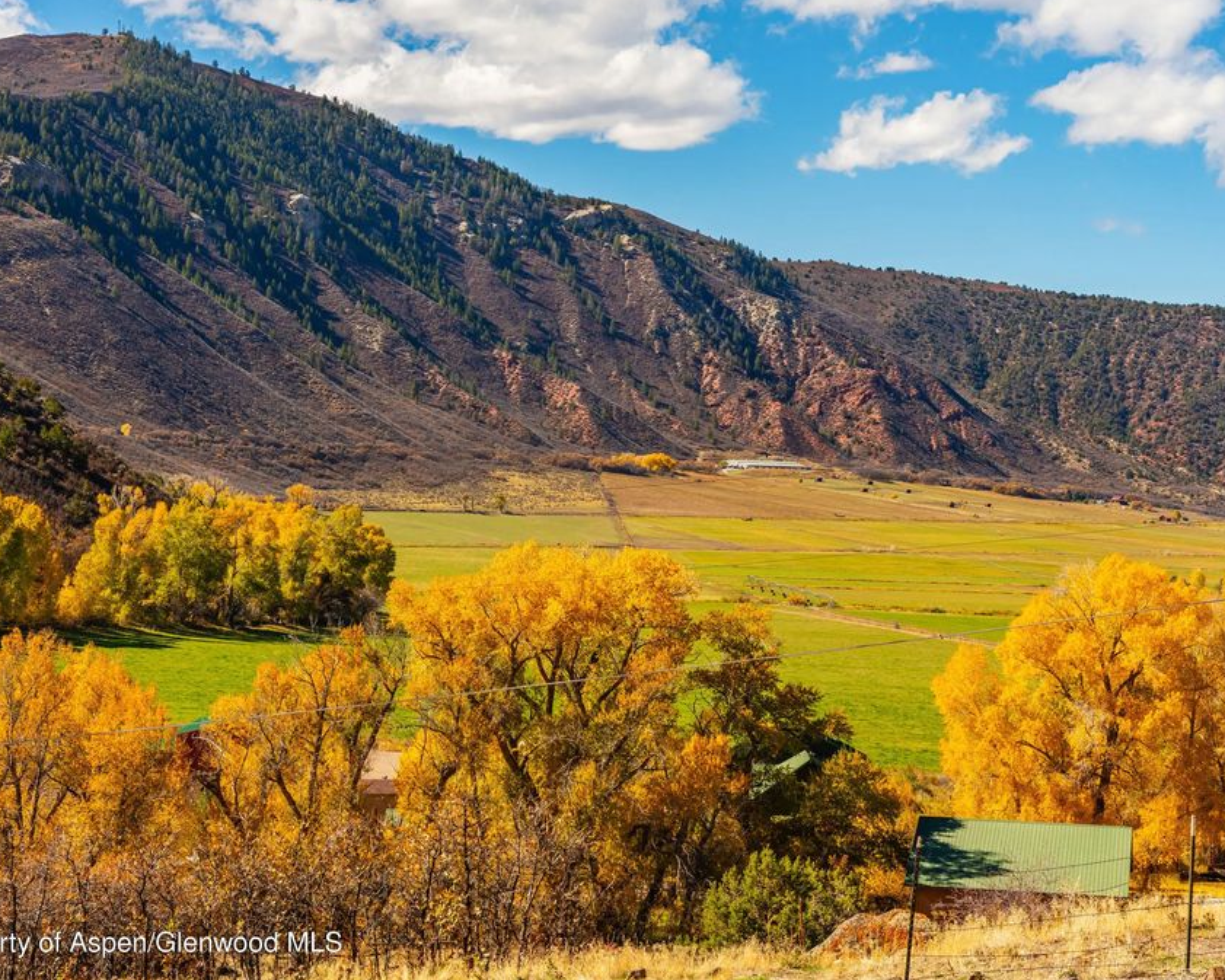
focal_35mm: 72
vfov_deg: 21.2
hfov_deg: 26.3
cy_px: 490
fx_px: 2623
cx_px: 578
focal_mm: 63.3
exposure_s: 1/3200
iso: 200
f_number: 11
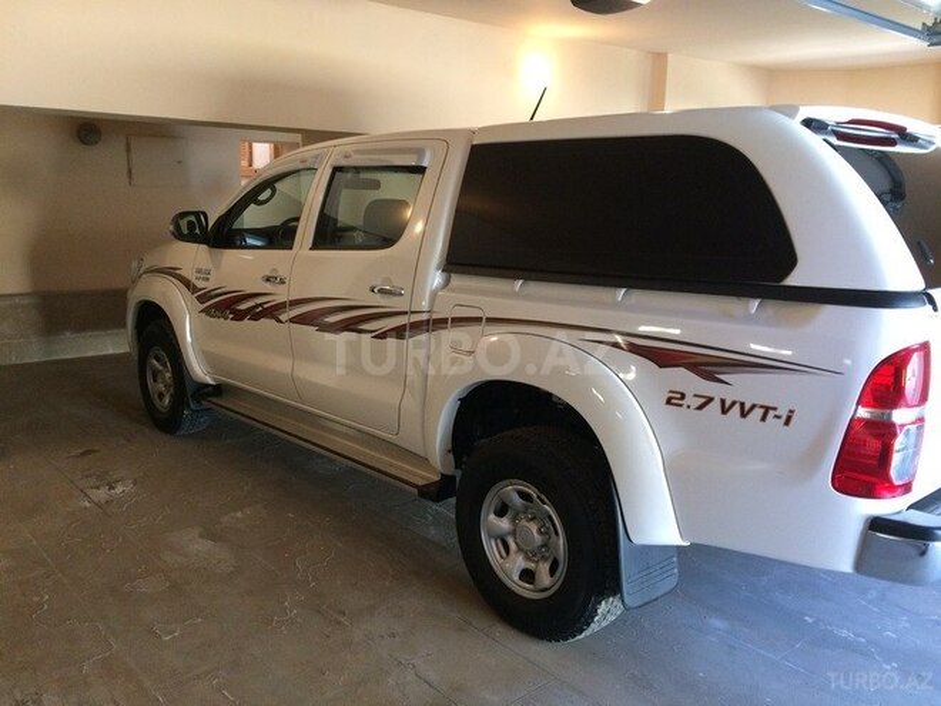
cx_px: 470
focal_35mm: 29
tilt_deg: -12.2
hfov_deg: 61.7
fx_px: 788
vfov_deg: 48.2
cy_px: 353
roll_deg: +0.4
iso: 250
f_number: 2.2
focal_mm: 4.15
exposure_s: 1/33
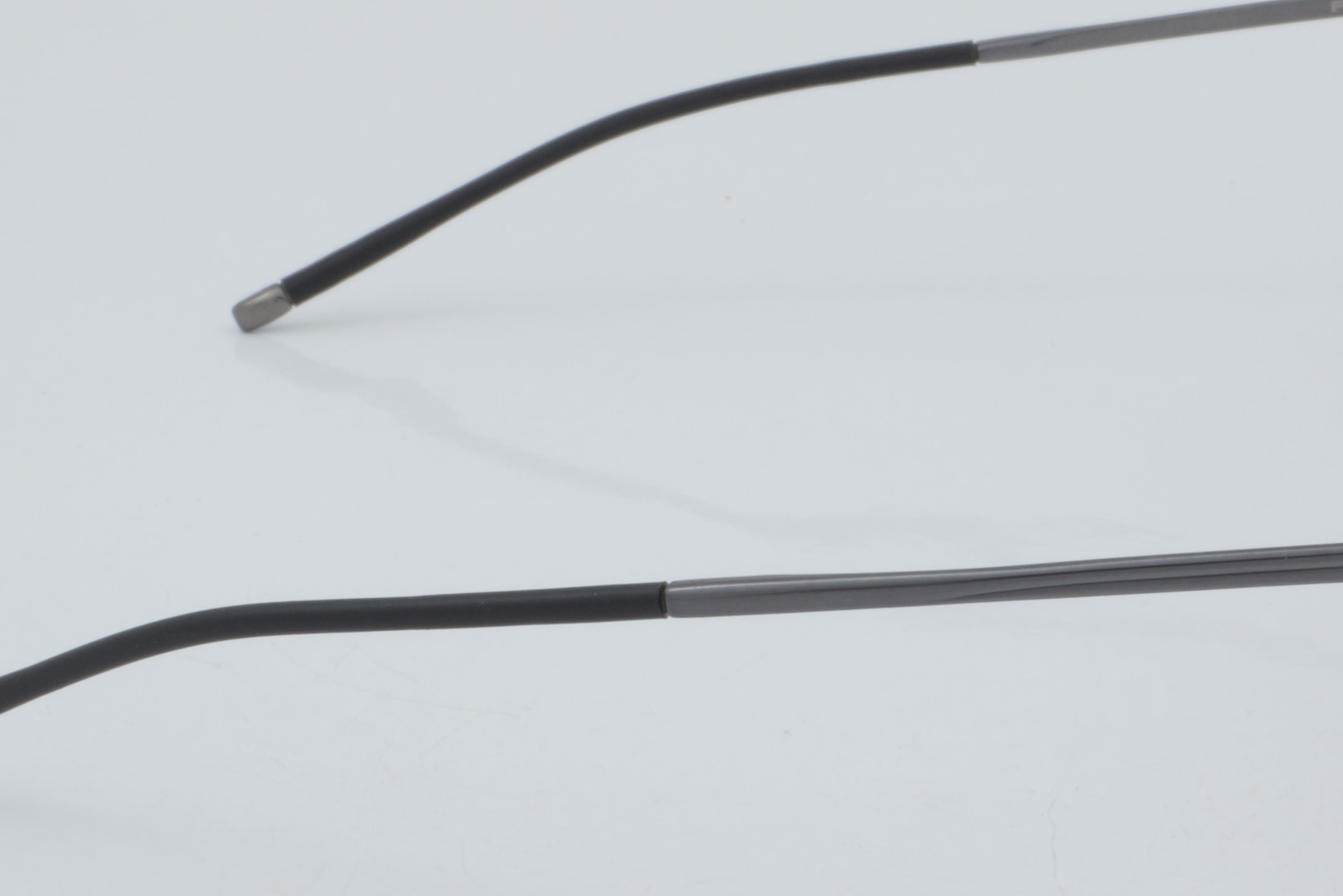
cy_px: 390
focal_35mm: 140
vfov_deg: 9.8
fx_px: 5223
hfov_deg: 14.6
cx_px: 1021
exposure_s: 1/3
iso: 100
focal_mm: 50
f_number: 32
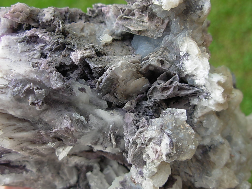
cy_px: 94
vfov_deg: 37.7
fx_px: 277
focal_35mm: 38
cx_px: 126
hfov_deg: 49.0
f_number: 2.9
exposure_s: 1/105
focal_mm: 6.3
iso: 50
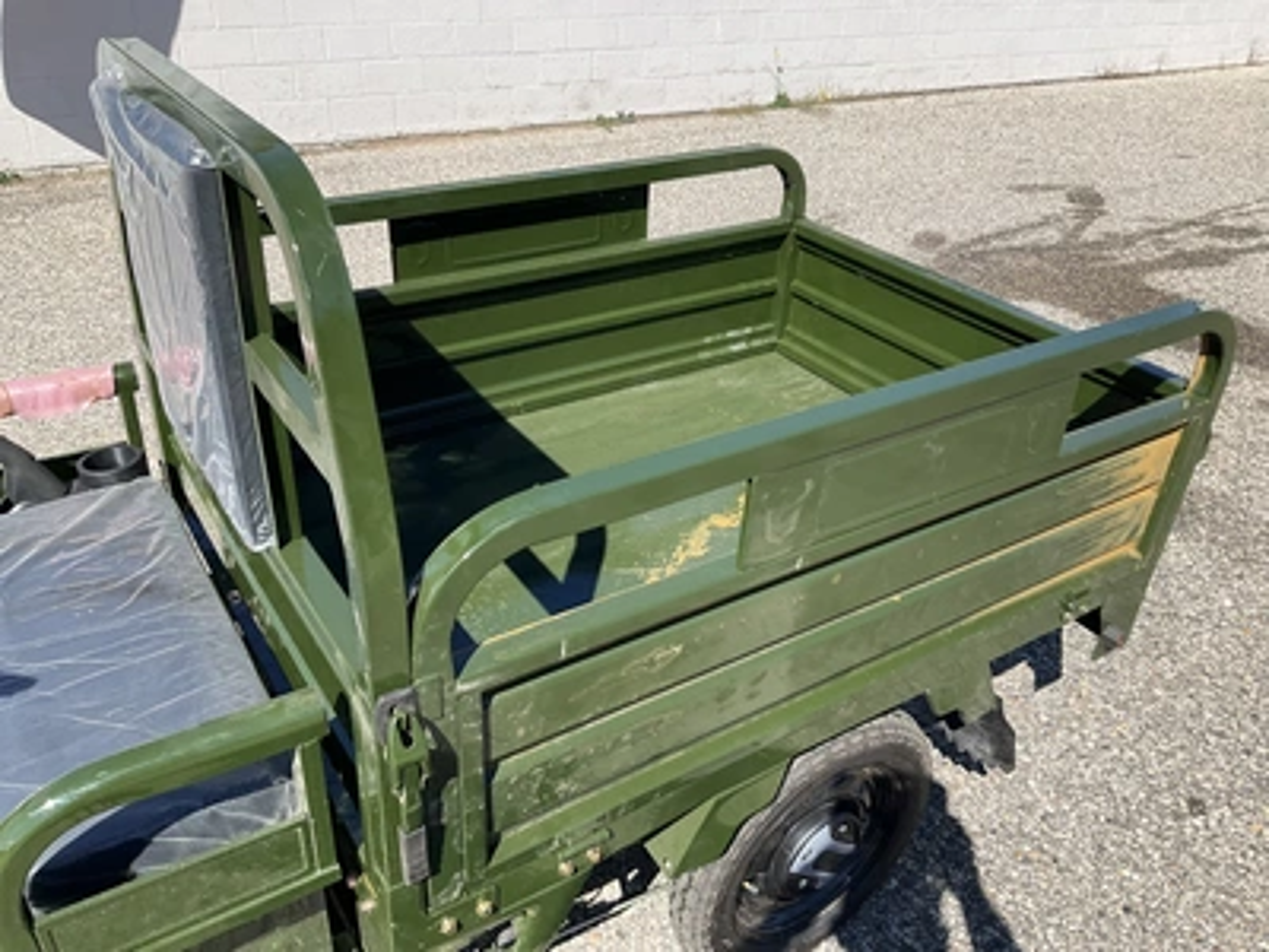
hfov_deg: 61.7
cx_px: 634
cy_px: 476
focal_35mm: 29
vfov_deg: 48.2
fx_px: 1063
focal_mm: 3
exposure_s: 1/1098
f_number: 1.8
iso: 25
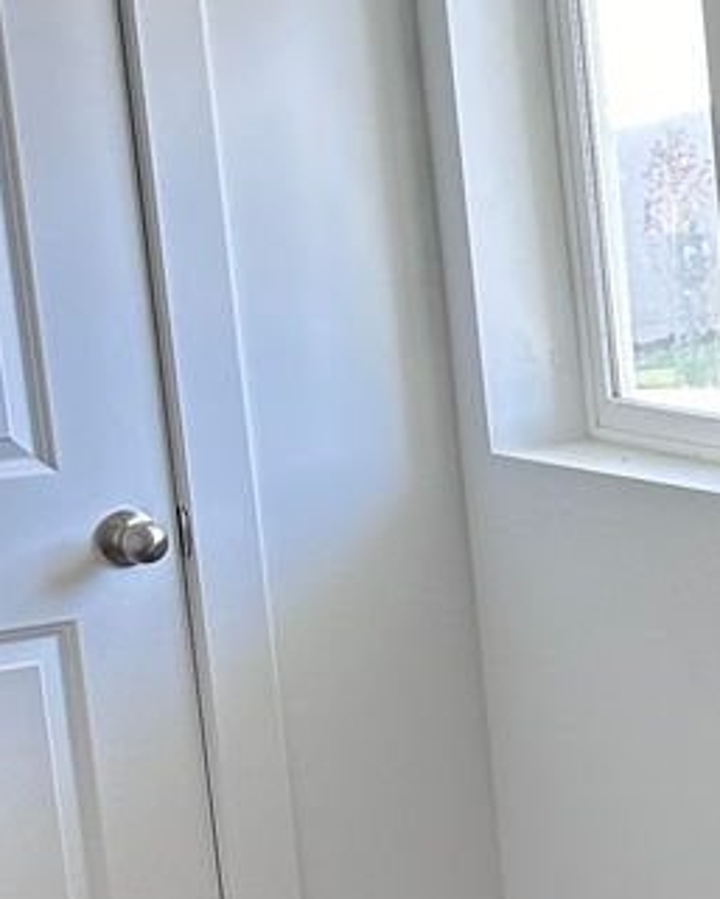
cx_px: 1586
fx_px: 2982
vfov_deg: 17.1
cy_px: 672
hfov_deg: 11.8
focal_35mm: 112
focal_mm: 6.86
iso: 160
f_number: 1.78
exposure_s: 1/121
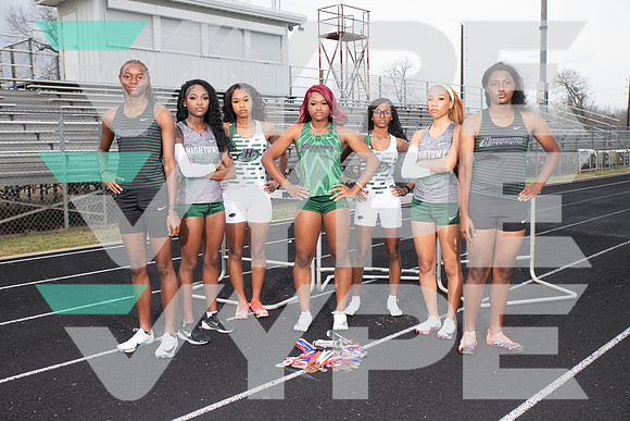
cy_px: 210
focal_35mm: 35
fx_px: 613
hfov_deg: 54.4
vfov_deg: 37.9
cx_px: 315
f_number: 6.3
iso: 250
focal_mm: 35
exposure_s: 1/400
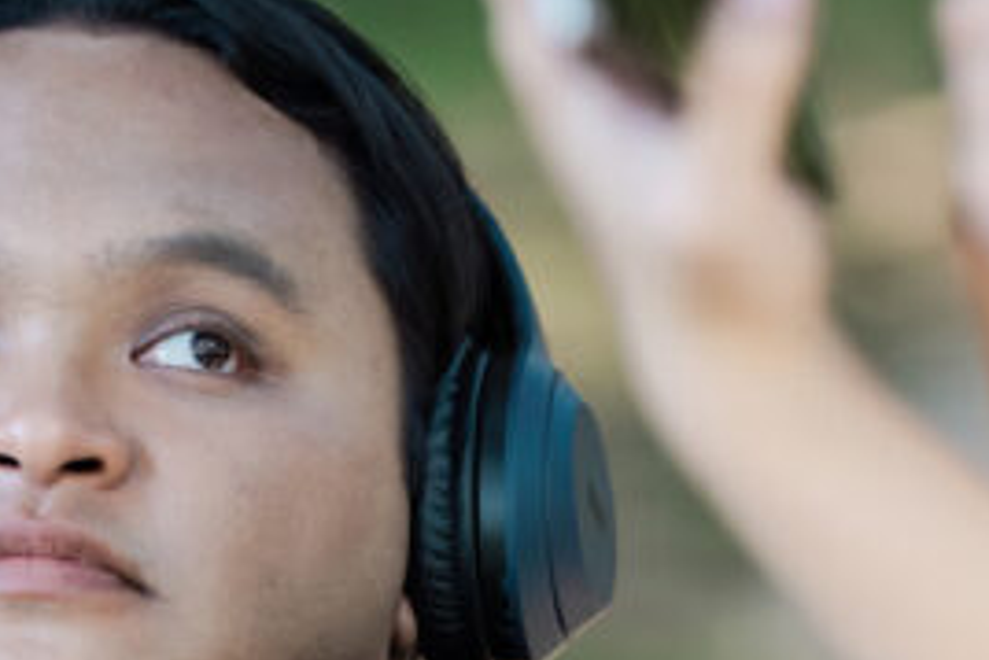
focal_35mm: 553
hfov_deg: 3.7
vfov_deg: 2.5
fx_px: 15200
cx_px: 317
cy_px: 806
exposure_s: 1/1000
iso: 1600
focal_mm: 145
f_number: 2.8
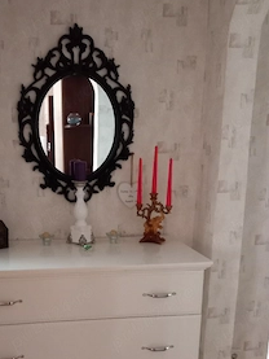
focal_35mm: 39
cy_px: 232
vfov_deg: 47.3
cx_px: 78
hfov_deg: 36.2
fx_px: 404
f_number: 1.8
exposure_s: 1/20
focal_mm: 4
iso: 640
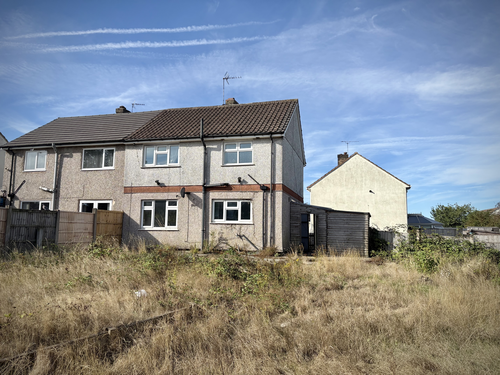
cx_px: 250
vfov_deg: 53.1
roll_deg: -0.9
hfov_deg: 67.3
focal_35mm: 26
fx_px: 376
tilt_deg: +7.5
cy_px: 188
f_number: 1.6
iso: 50
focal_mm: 5.96
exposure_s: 1/3279
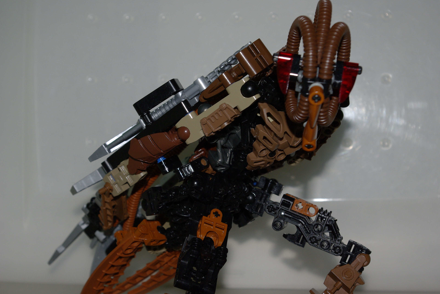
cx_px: 221
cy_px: 147
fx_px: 801
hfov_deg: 30.7
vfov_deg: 20.8
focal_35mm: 66
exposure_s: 1/60
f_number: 8
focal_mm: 43
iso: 400
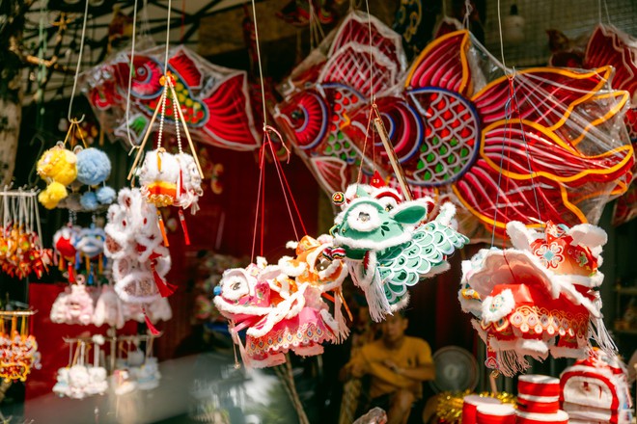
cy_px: 212
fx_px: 725
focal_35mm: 41
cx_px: 318
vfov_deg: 32.6
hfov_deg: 47.4
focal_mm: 41
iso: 250
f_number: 2.8
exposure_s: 1/2500
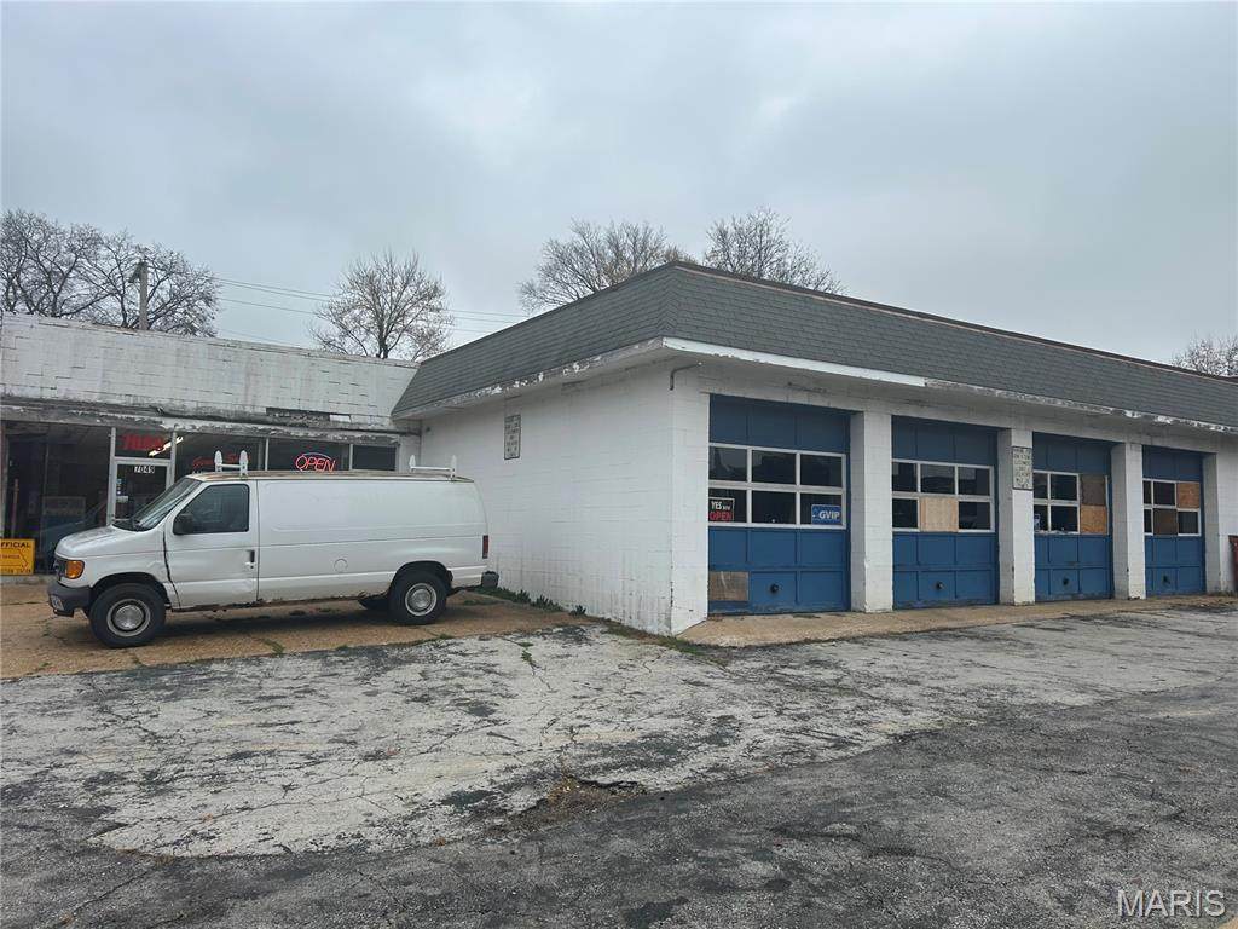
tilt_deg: +4.6
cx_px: 619
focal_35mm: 26
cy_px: 464
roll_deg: -0.6
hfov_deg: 67.3
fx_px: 930
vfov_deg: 53.1
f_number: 1.5
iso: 50
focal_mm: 5.7
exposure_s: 1/1344
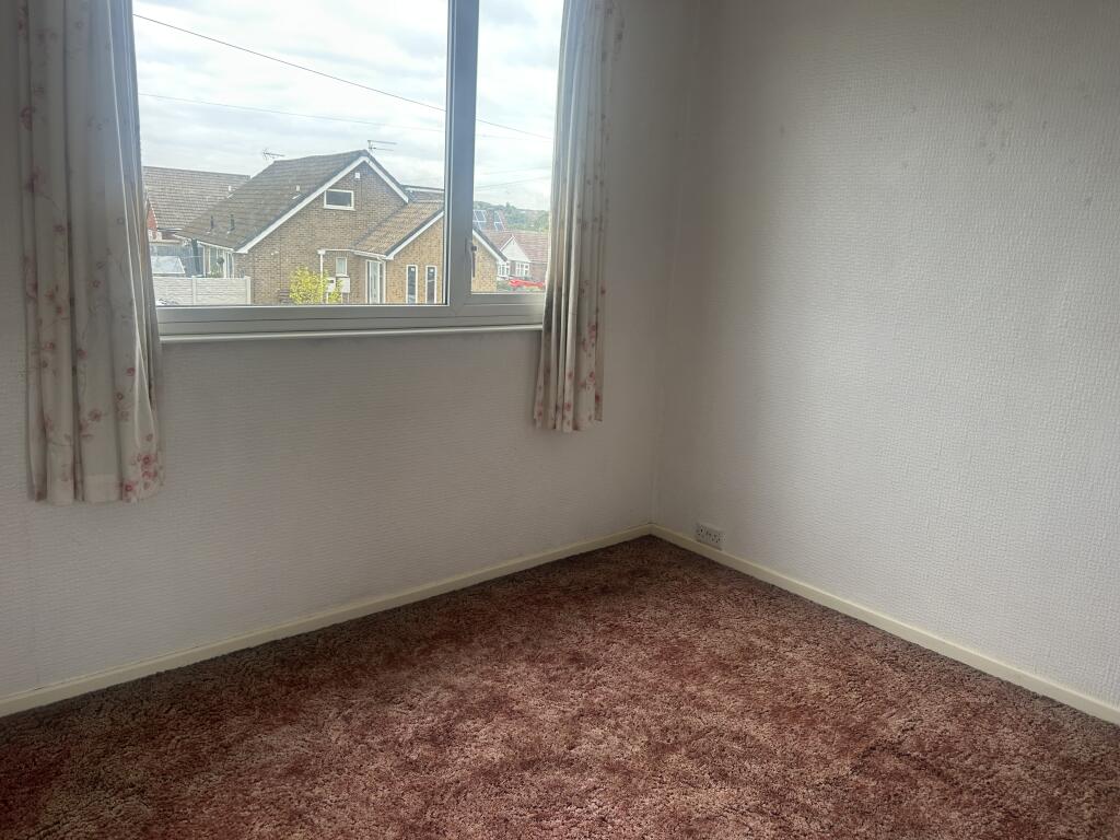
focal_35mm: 26
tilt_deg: -12.8
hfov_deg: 67.3
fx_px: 841
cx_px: 560
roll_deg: -2.8
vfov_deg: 53.1
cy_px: 420
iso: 64
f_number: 1.5
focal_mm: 5.7
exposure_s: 1/121
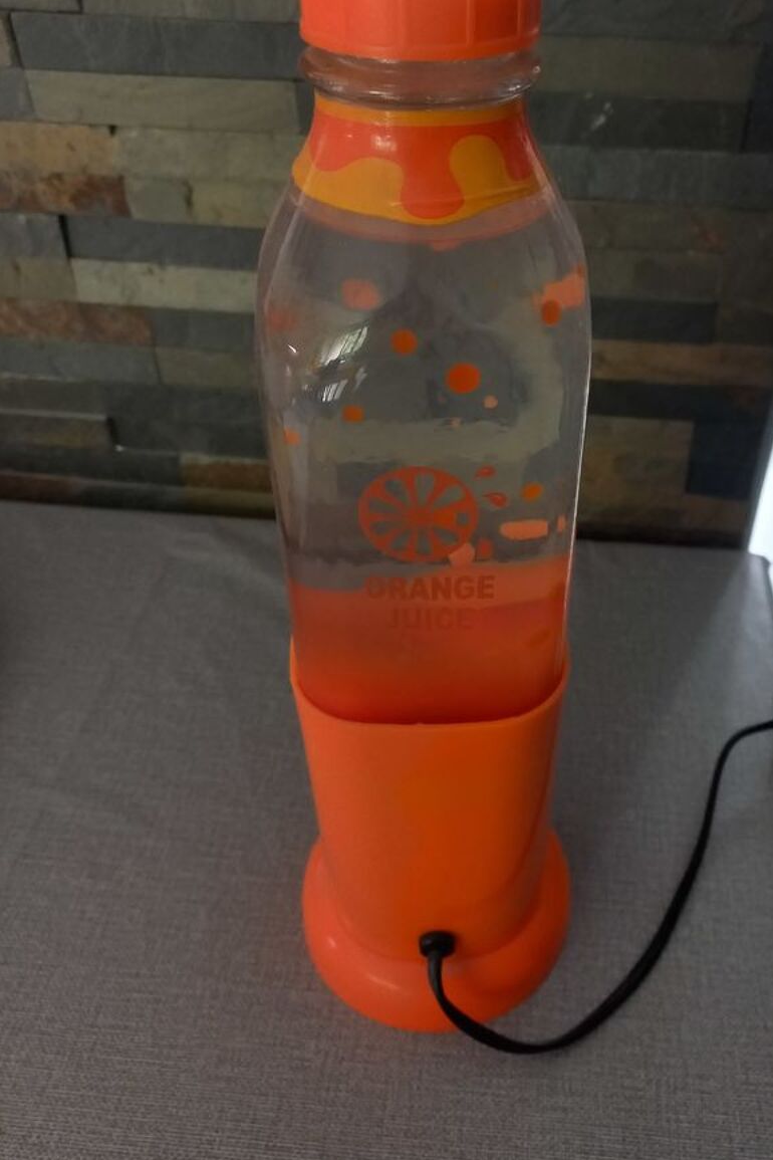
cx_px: 486
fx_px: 966
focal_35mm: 30
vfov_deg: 61.9
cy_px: 540
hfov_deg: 43.2
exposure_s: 1/20
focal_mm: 4.65
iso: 800
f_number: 1.8
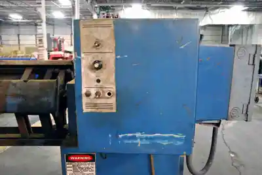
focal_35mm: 27
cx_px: 131
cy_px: 88
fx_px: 197
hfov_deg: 67.3
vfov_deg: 48.1
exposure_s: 1/13
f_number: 3.8
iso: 1600
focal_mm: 18
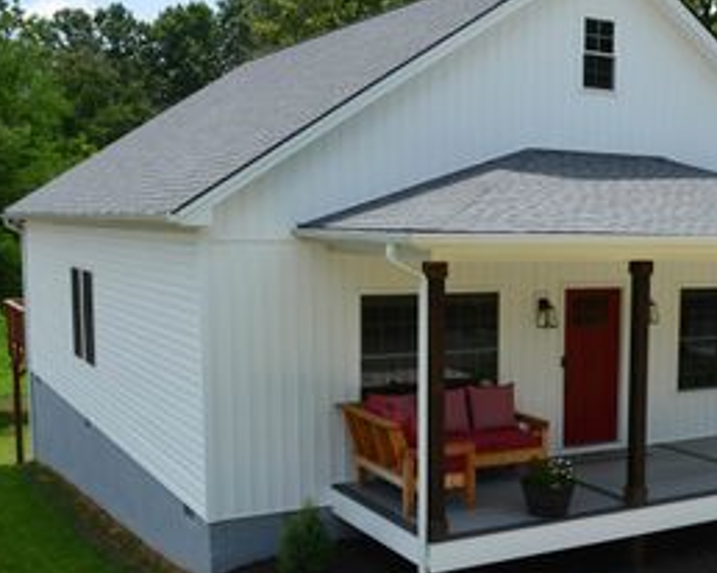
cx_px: 592
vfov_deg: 30.6
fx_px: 1039
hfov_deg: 36.5
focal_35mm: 49
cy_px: 366
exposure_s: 1/125
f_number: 11
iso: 110
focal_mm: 18
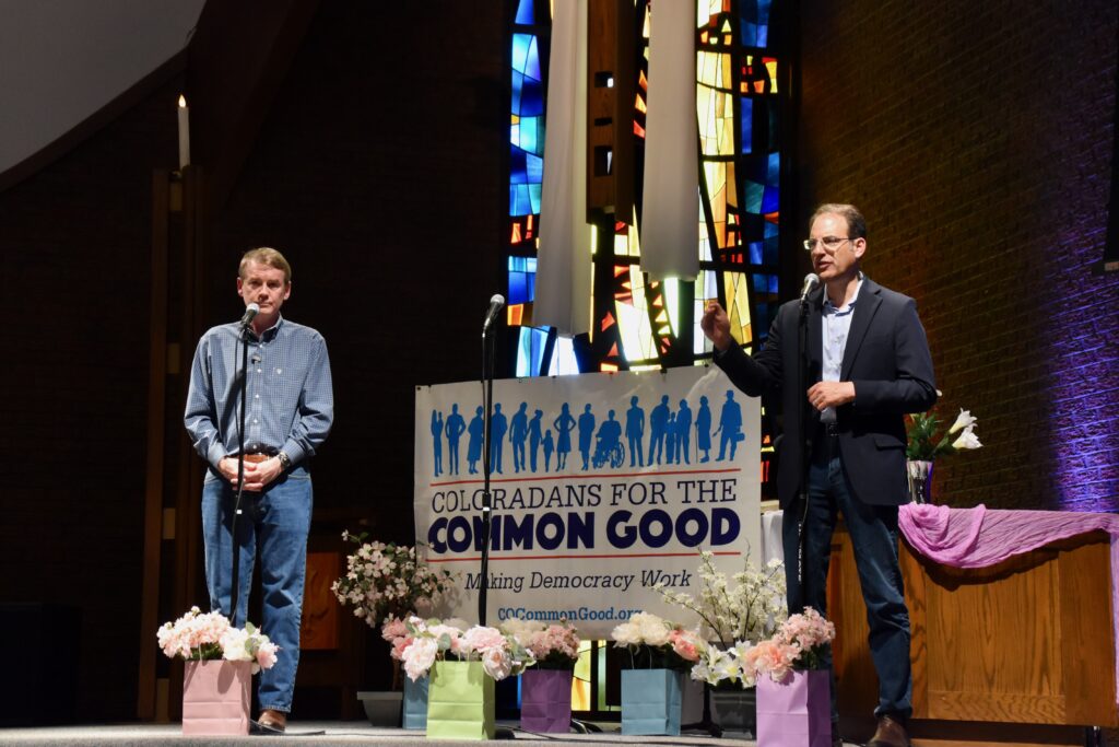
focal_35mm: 72
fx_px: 2238
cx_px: 560
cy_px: 374
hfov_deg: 28.1
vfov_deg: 18.9
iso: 1400
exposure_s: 1/125
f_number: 4.5
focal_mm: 48
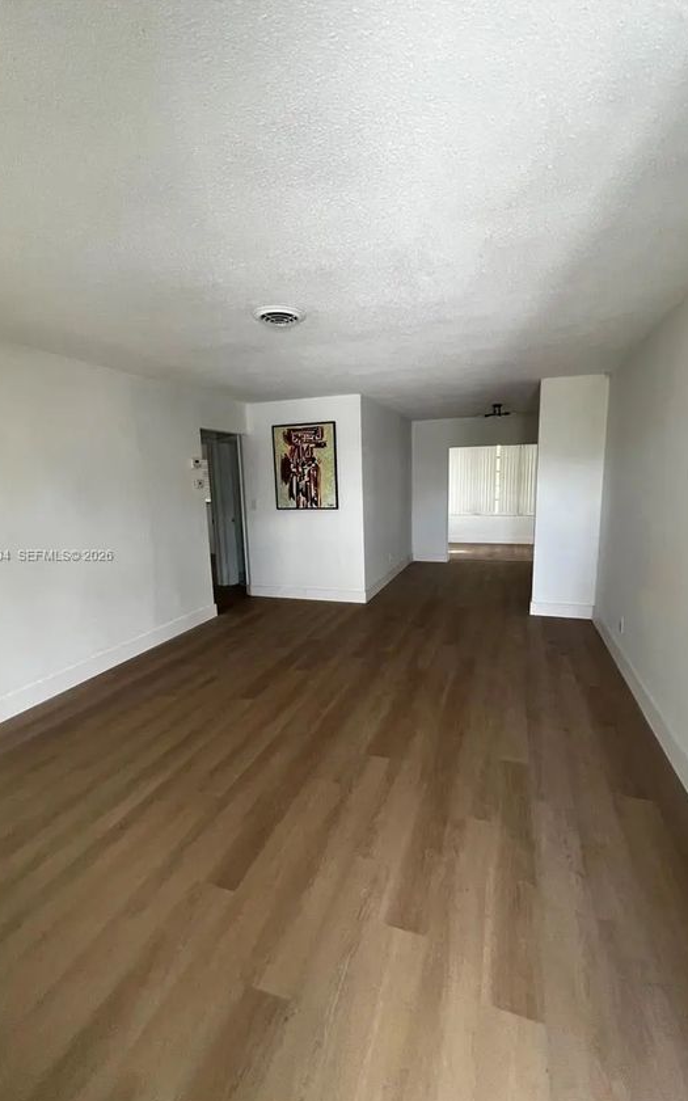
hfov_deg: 78.6
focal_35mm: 14
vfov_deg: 105.3
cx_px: 359
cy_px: 556
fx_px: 420
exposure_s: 1/99
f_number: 1.8
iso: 125
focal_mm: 1.57
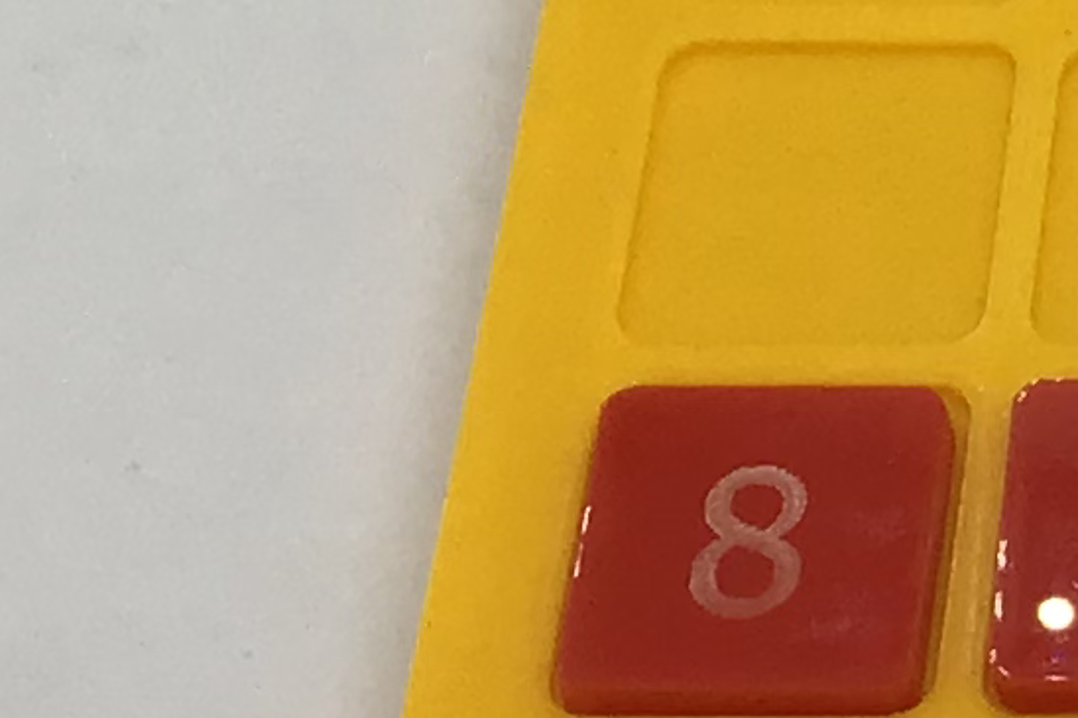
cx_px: 1973
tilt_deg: -53.6
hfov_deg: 10.1
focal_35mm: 192
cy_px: -203
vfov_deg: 7.1
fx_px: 5747
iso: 25
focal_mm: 3.3
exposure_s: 1/107
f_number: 2.4
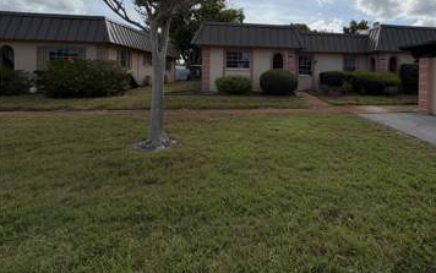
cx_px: 289
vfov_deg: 57.3
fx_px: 238
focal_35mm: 20
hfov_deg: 82.3
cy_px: 75
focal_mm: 2.22
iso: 25
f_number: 2.2
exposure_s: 1/1848
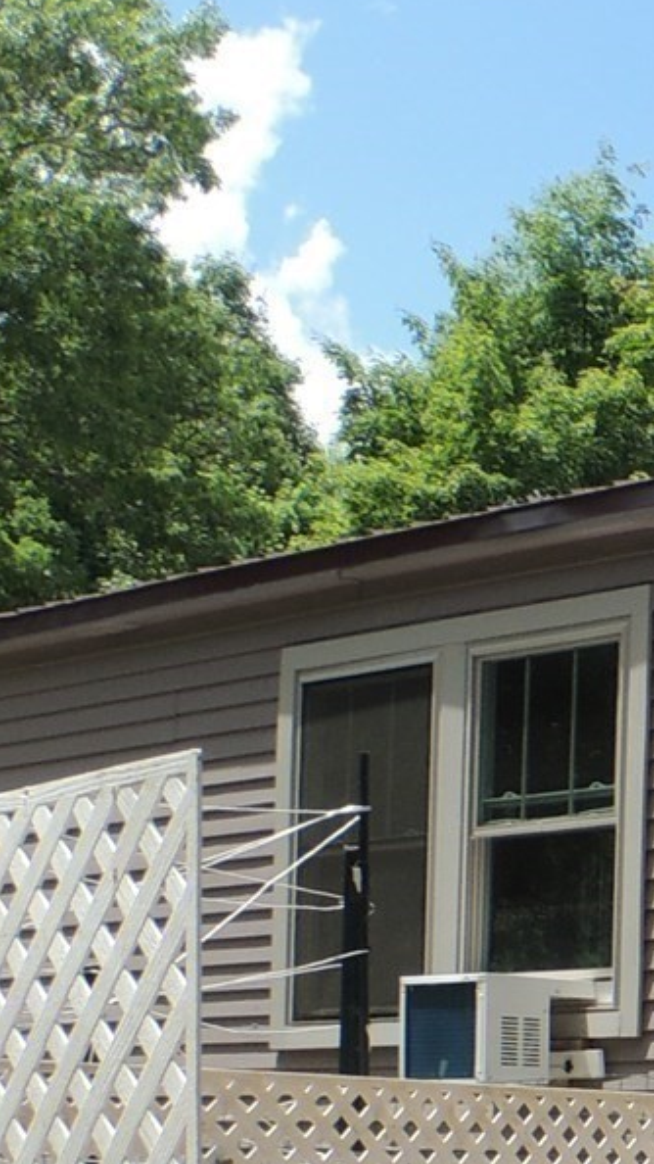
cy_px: 1197
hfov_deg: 8.9
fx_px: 3824
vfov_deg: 16.9
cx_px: 1545
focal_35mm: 124
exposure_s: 1/800
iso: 100
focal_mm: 5.8
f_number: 3.2
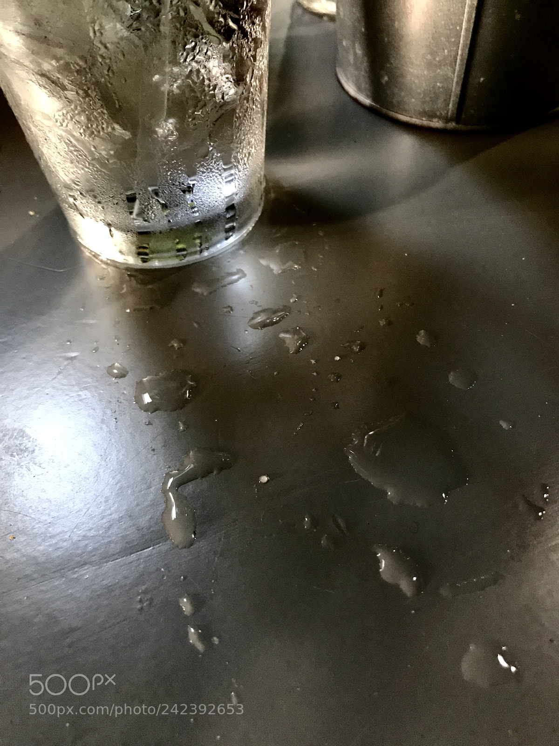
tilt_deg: -49.6
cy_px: 373
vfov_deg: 63.4
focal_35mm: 28
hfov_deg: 49.7
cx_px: 280
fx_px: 603
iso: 100
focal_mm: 3.99
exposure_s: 1/15
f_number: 1.8
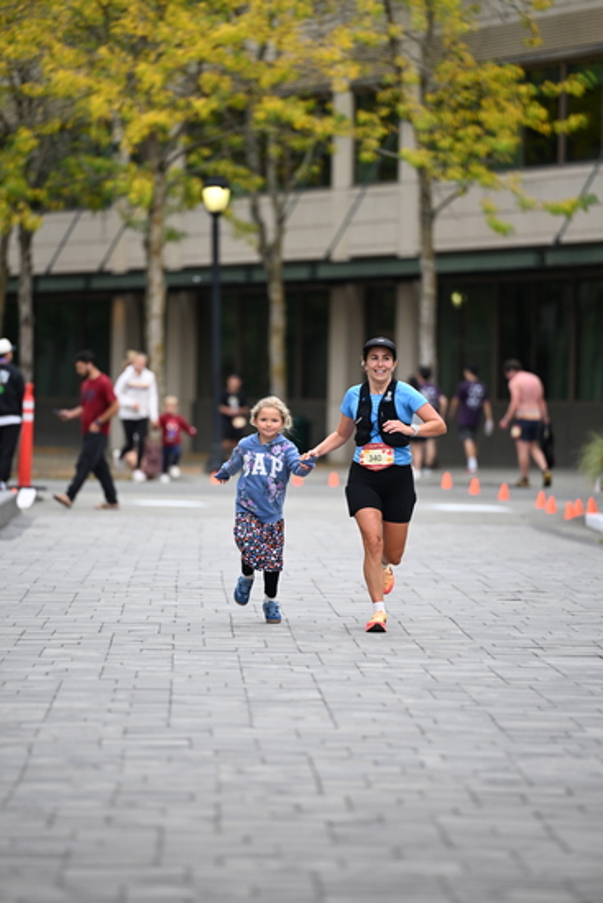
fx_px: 5021
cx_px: 302
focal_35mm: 200
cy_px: 452
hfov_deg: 6.9
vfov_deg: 10.3
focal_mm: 200
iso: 640
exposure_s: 1/2000
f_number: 2.8
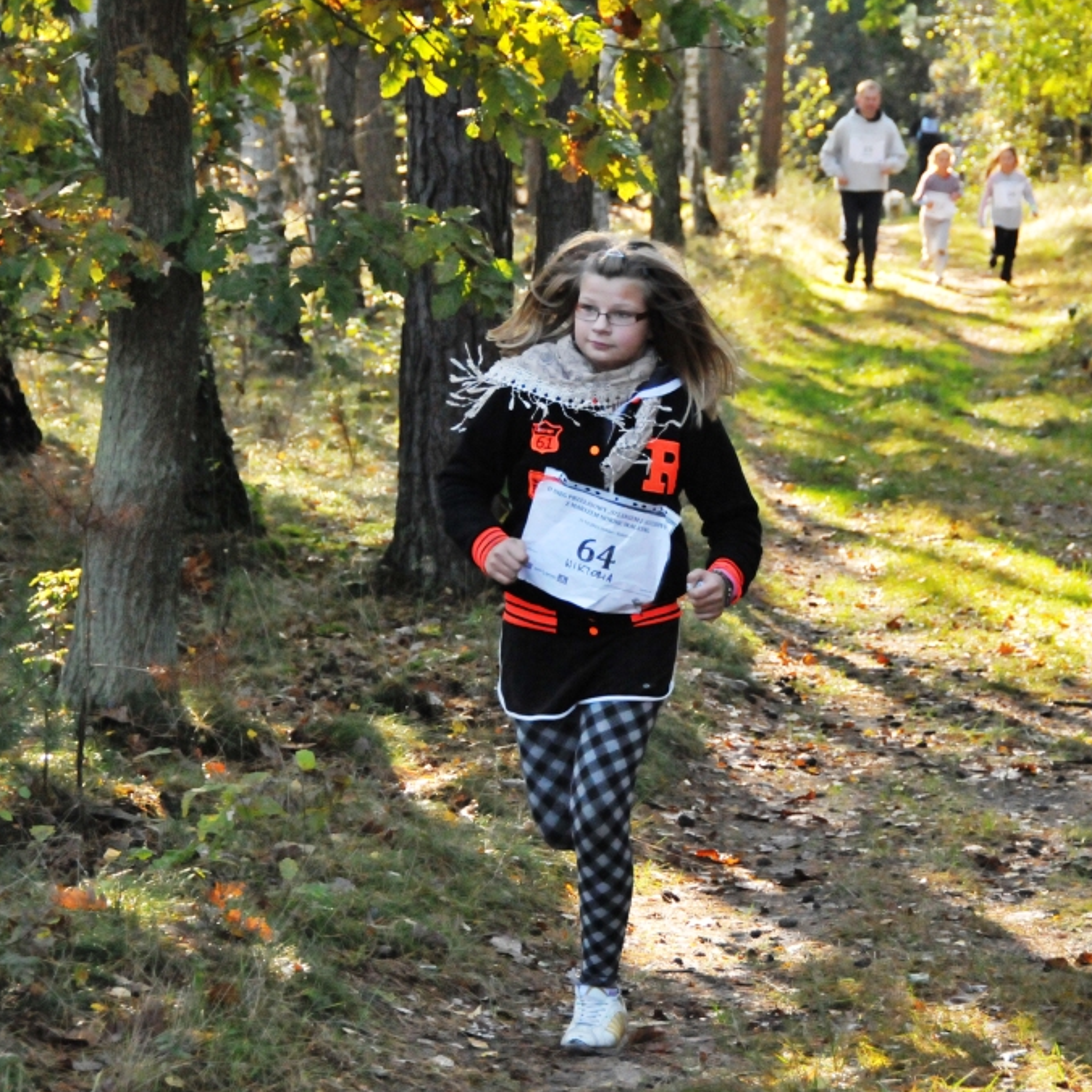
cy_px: 546
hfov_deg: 12.9
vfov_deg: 12.9
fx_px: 4818
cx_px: 645
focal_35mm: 135
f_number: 5.6
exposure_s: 1/1250
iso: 3200
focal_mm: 70
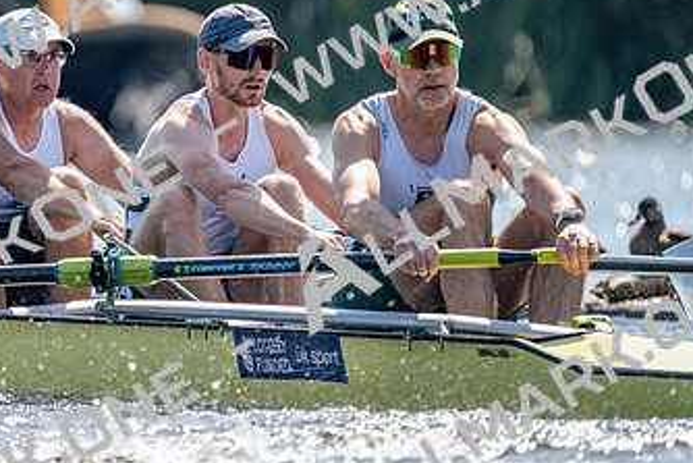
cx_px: 120
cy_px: 138
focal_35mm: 1042
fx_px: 20066
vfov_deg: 1.3
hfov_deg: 2.0
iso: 500
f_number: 6.3
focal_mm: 600
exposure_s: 1/2000
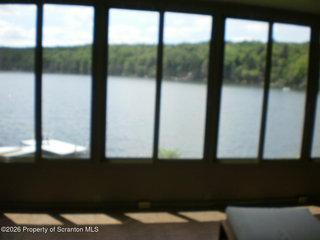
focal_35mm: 36
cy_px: 120
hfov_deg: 51.4
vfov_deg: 39.7
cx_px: 160
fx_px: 333
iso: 100
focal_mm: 6.3
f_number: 3.1
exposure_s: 1/250
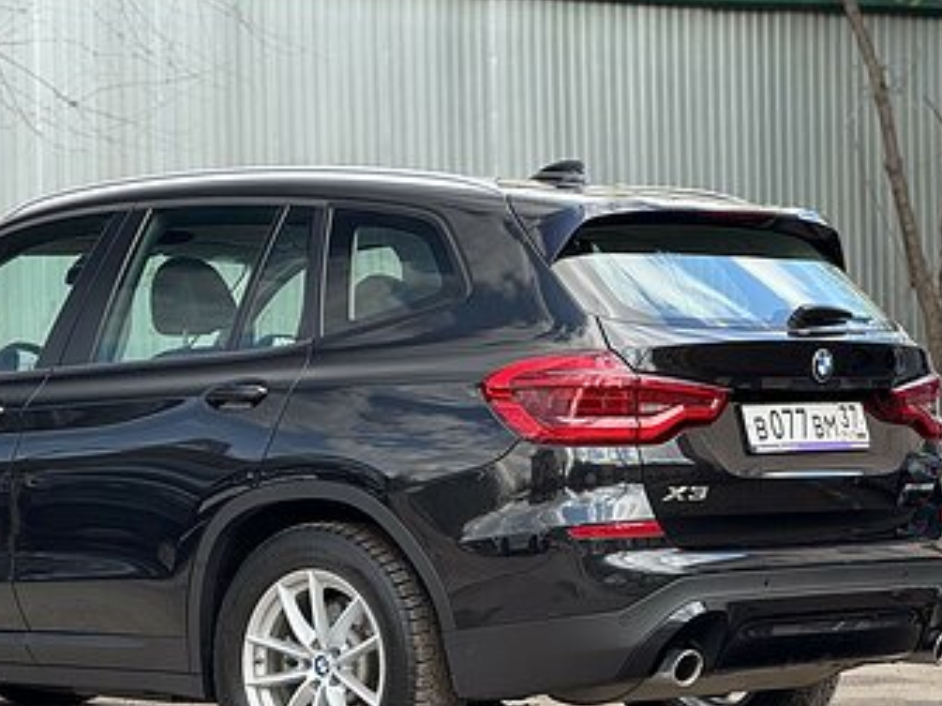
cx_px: 239
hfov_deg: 15.6
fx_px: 3428
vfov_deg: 11.7
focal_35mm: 126
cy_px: 461
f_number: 2.8
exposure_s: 1/99
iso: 80
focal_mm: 9
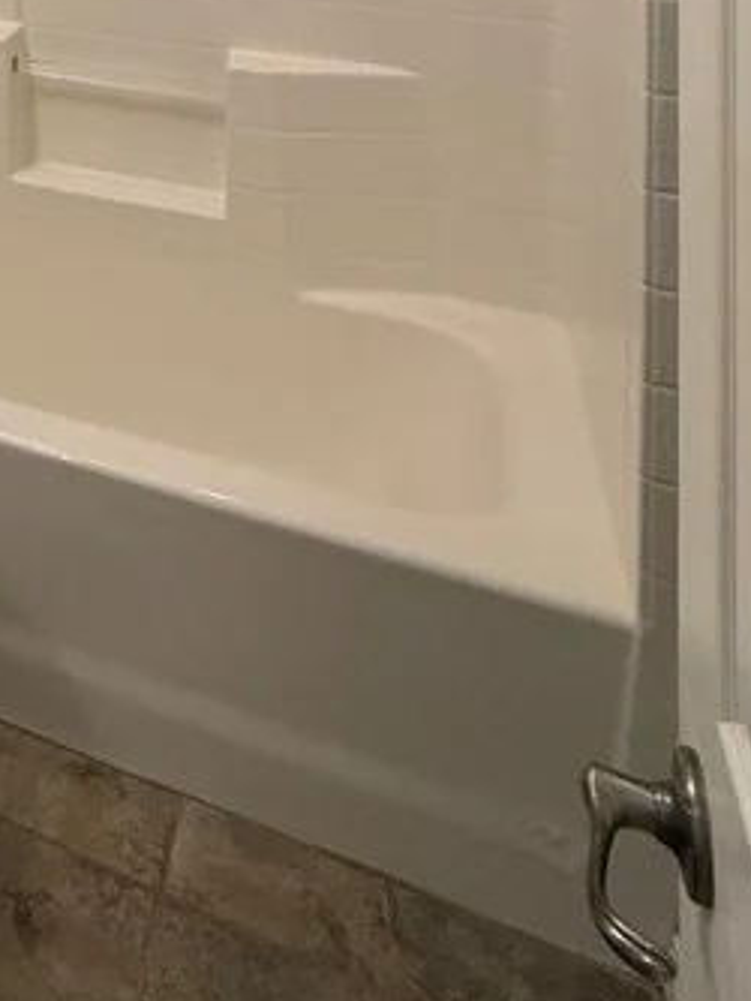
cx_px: -342
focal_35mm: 43
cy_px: -262
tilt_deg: -1.5
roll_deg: +0.9
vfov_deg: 33.6
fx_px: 1243
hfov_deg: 25.9
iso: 250
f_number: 2.2
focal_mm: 2.22
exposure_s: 1/120
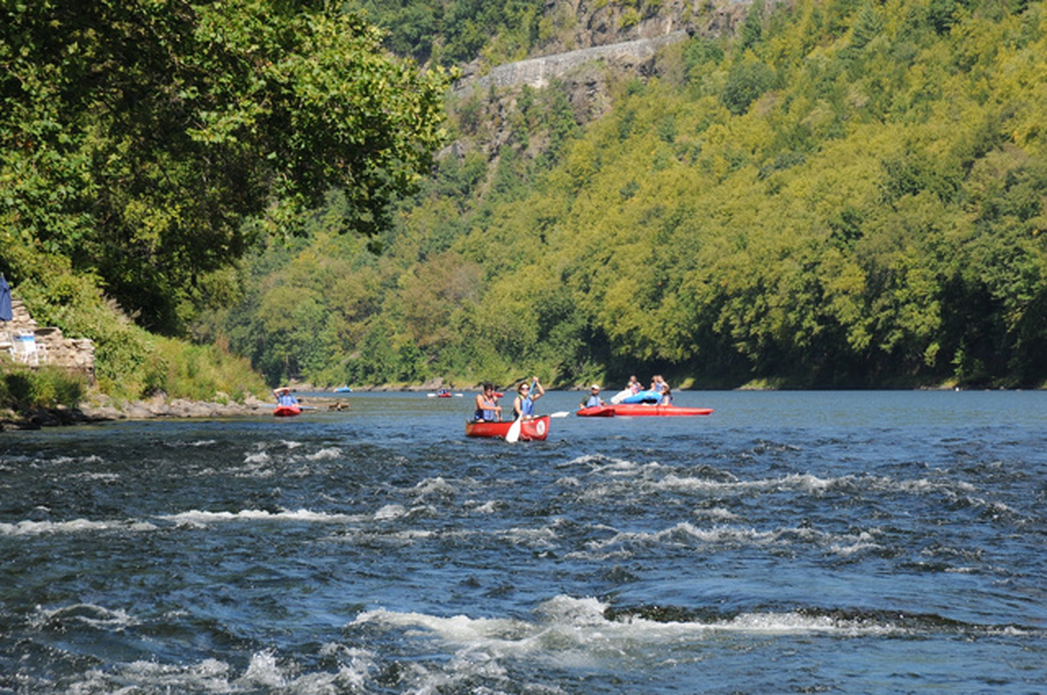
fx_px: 5228
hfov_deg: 11.4
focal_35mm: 180
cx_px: 524
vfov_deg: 7.6
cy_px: 348
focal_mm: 120
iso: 400
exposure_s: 1/400
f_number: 10
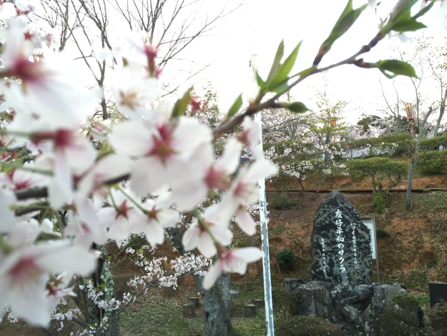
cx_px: 224
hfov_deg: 61.7
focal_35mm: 29
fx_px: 374
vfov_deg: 48.2
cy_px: 168
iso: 50
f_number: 2.2
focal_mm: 4.15
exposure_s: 1/30
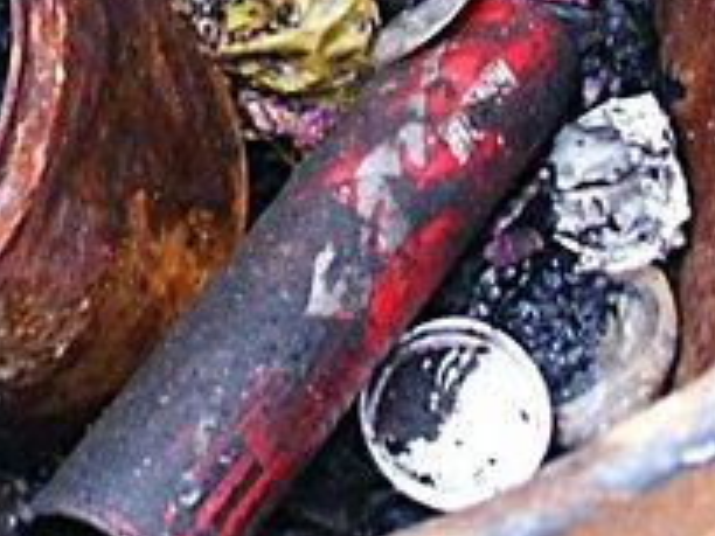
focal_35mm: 176
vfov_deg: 8.3
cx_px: -116
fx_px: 3635
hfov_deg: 11.0
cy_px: -193
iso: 64
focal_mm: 7.18
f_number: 3
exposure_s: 1/125
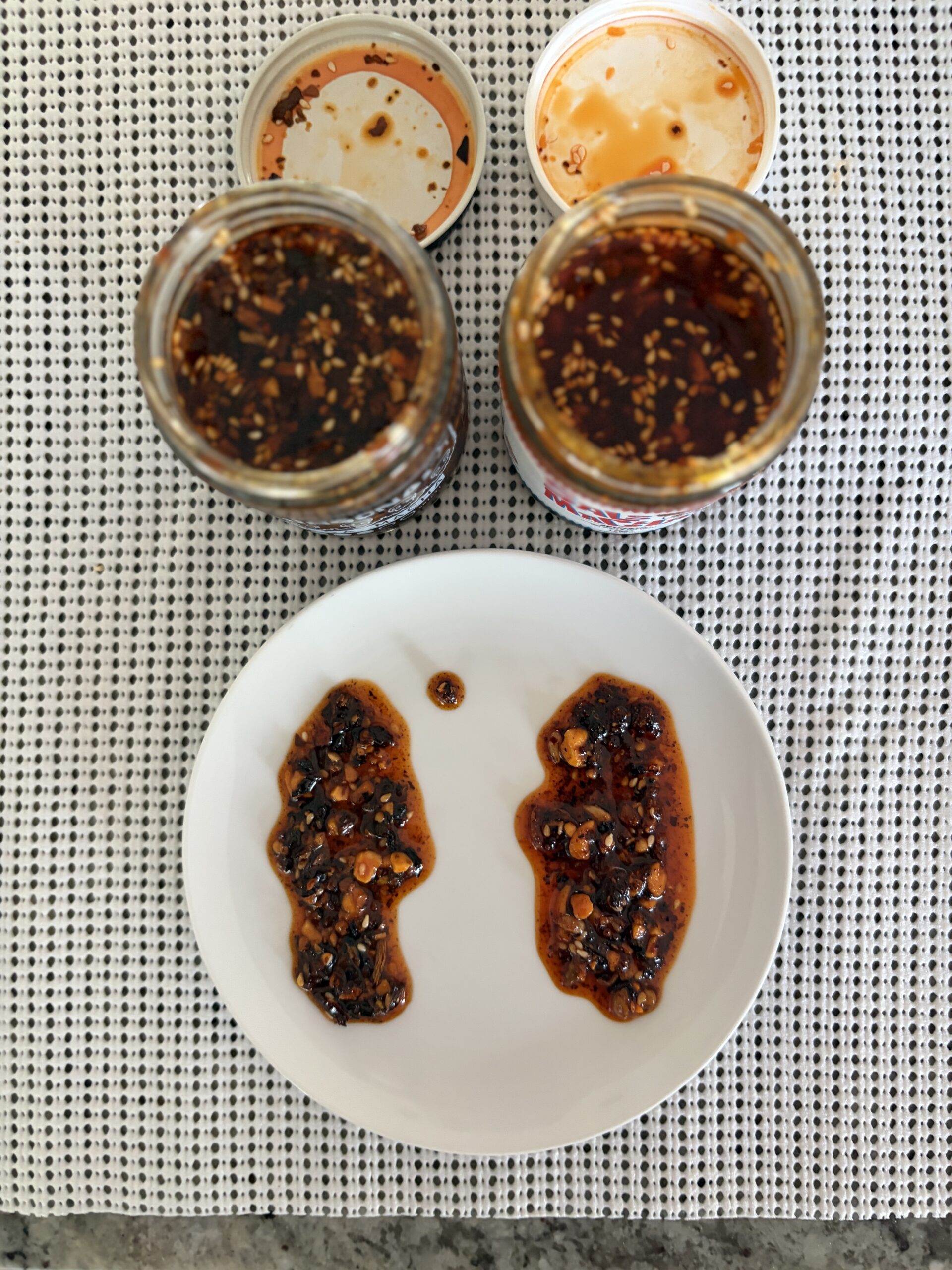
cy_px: 635
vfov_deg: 67.3
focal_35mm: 26
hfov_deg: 53.1
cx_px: 476
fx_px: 953
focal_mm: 5.96
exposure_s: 1/60
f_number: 1.6
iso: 250
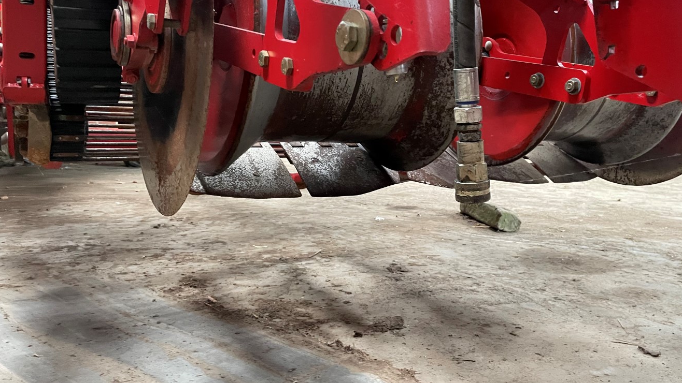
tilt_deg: +1.1
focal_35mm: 31
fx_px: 561
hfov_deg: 62.5
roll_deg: +0.8
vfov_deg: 37.5
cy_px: 142
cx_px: 371
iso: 500
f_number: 1.6
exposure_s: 1/57
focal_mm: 4.2
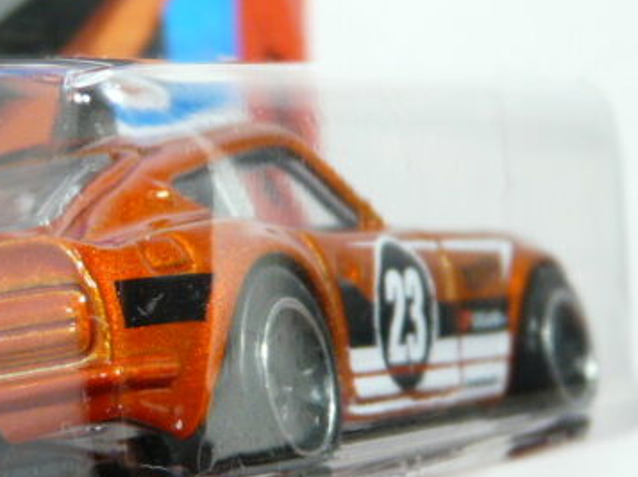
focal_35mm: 207
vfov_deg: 7.2
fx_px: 3811
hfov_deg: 9.5
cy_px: 275
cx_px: 145
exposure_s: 1/50
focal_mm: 12.6
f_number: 3.2
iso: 200
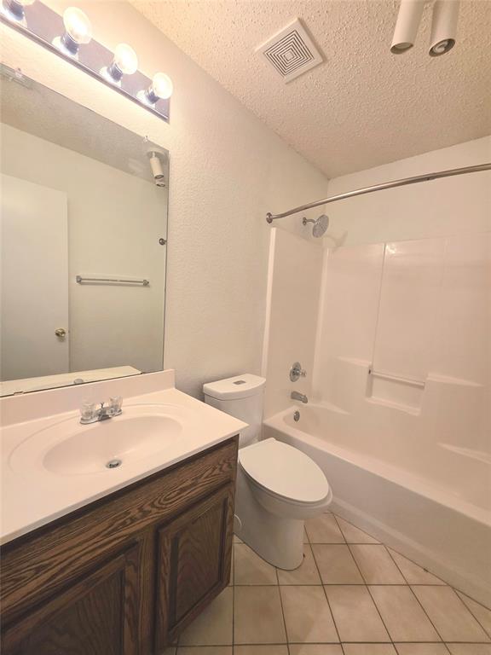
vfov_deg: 106.2
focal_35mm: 13
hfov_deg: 89.9
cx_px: 246
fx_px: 246
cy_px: 328
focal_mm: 2.2
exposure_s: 1/120
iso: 160
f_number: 1.9
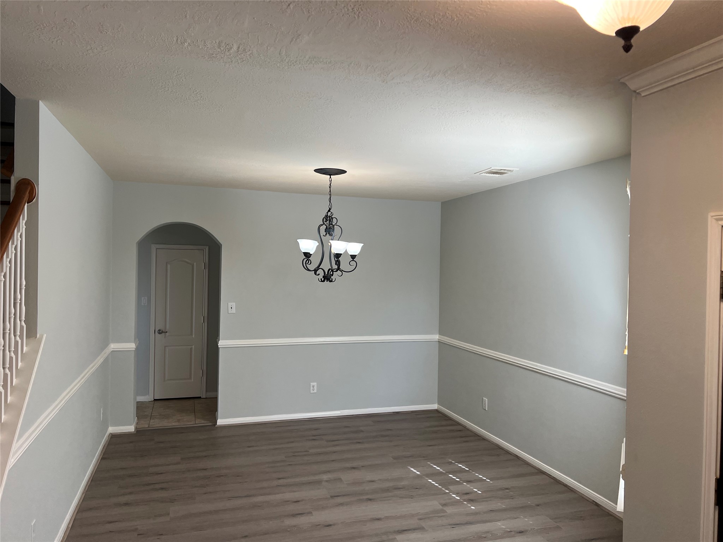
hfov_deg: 67.3
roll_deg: -0.4
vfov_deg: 53.1
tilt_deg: -1.3
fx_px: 543
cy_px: 271
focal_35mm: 26
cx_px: 362
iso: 64
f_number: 1.5
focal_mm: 5.7
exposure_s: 1/120
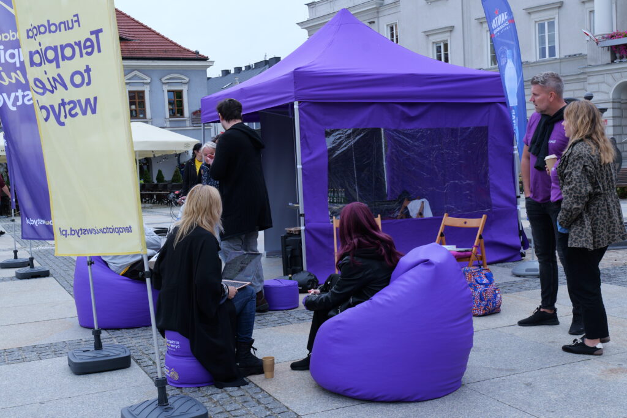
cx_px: 314
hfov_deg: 45.4
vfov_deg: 31.2
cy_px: 209
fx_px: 749
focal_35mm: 43
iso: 1000
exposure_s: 1/250
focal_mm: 43
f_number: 9
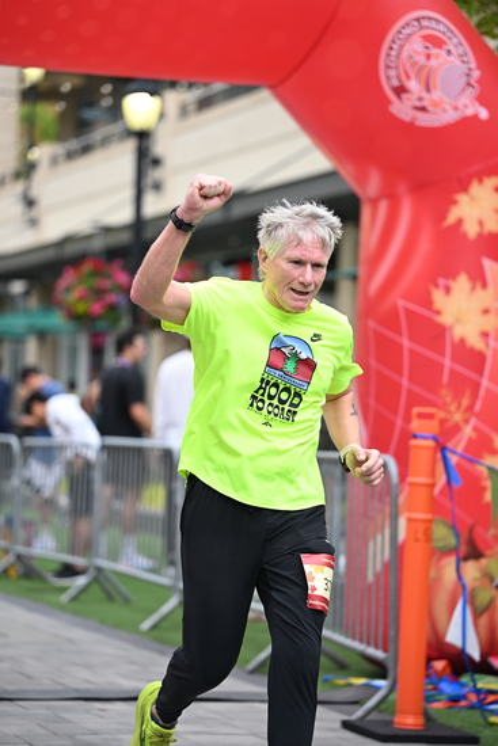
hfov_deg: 11.9
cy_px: 373
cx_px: 249
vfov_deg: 17.8
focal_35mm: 115
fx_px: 2385
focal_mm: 115
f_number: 2.8
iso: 640
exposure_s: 1/1600
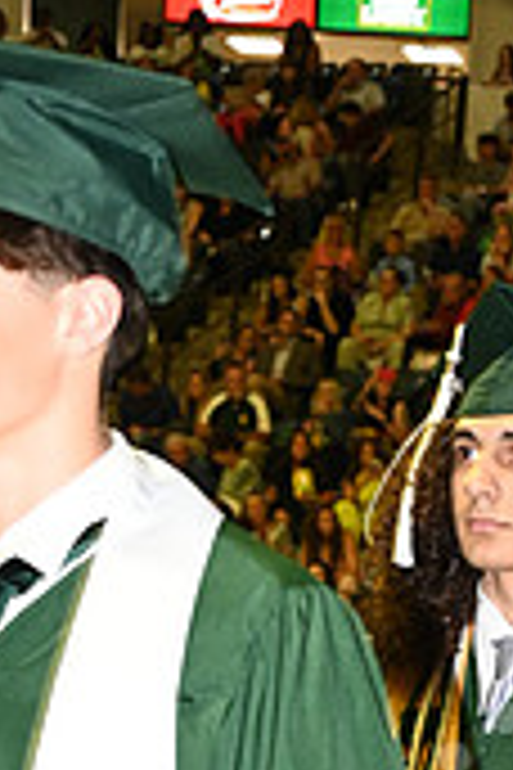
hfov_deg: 8.6
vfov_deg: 12.5
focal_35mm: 156
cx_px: 810
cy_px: 1144
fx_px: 3334
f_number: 5.6
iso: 1600
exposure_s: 1/60
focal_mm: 46
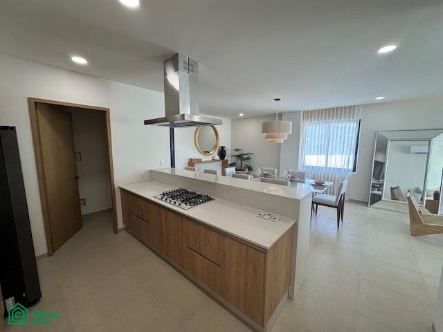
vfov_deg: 85.7
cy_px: 166
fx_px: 179
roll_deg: +0.0
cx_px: 222
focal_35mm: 14
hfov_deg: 102.1
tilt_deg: -6.6
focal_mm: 2.22
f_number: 2.2
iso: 100
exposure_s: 1/120
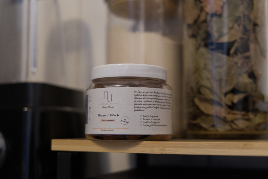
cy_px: 90
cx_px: 134
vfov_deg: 27.5
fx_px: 365
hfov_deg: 40.3
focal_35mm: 49
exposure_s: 1/30
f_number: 4
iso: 2000
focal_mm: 49
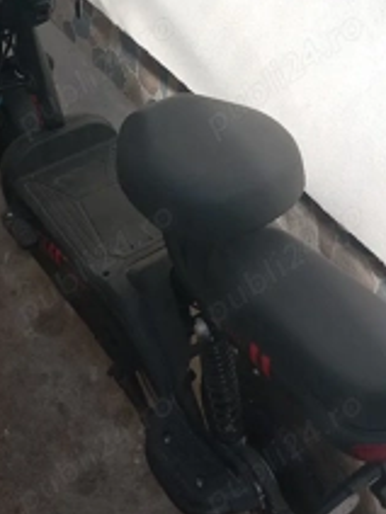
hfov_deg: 28.5
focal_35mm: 51
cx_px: 143
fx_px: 758
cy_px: 104
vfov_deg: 36.3
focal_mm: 4
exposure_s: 1/303
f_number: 1.8
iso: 20
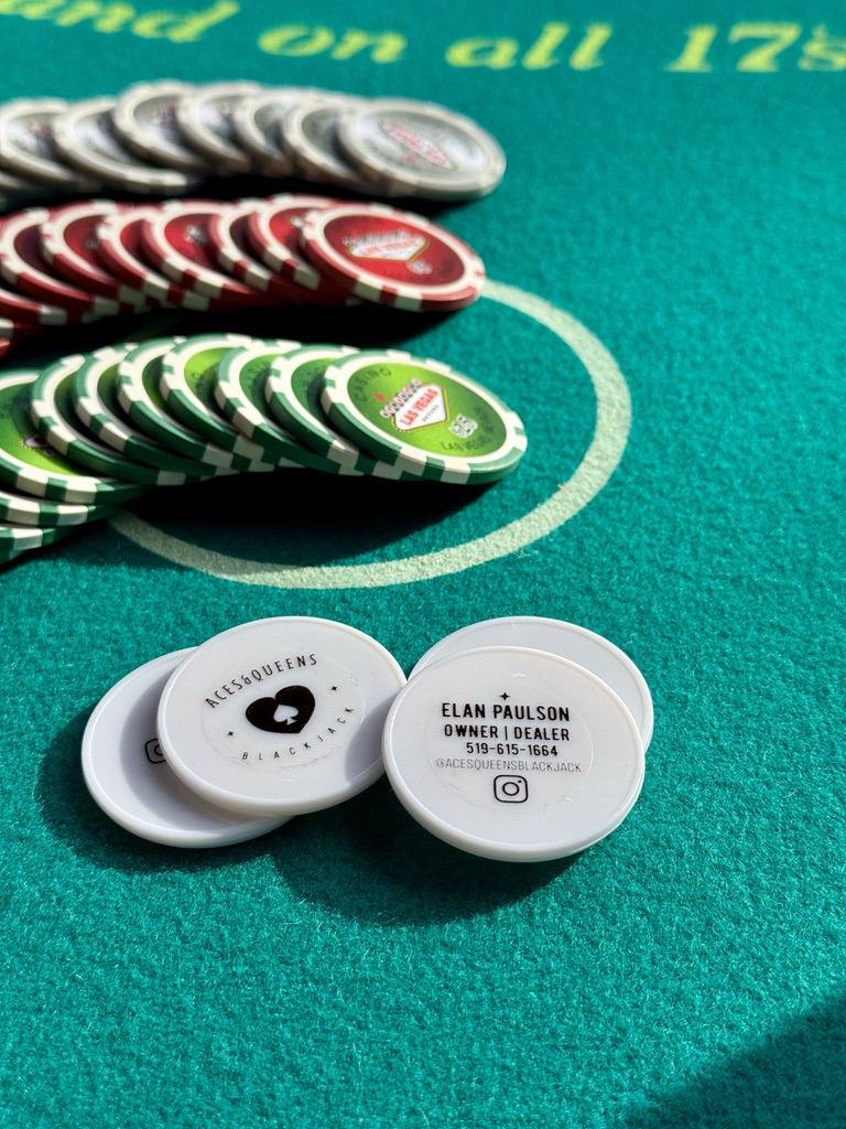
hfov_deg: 30.3
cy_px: 564
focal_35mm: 48
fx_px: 1564
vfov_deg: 39.7
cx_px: 423
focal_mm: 6.76
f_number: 1.78
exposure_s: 1/2717
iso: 64
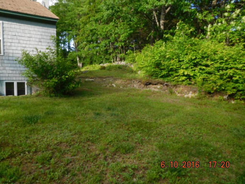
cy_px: 92
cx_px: 122
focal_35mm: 25
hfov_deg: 69.4
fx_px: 177
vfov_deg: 54.9
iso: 125
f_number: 3.4
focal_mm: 4.5
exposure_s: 1/250
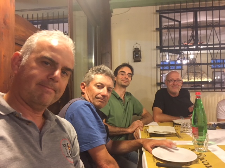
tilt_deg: +2.3
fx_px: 188
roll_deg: +0.3
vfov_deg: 48.2
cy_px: 84
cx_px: 112
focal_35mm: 29
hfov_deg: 61.7
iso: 200
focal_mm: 4.15
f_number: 2.2
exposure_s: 1/20
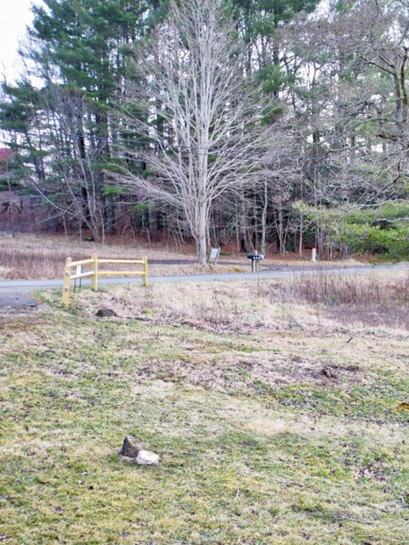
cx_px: 401
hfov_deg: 26.2
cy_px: 273
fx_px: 835
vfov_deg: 36.2
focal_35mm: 53
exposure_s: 1/125
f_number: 5.6
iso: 400
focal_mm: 24
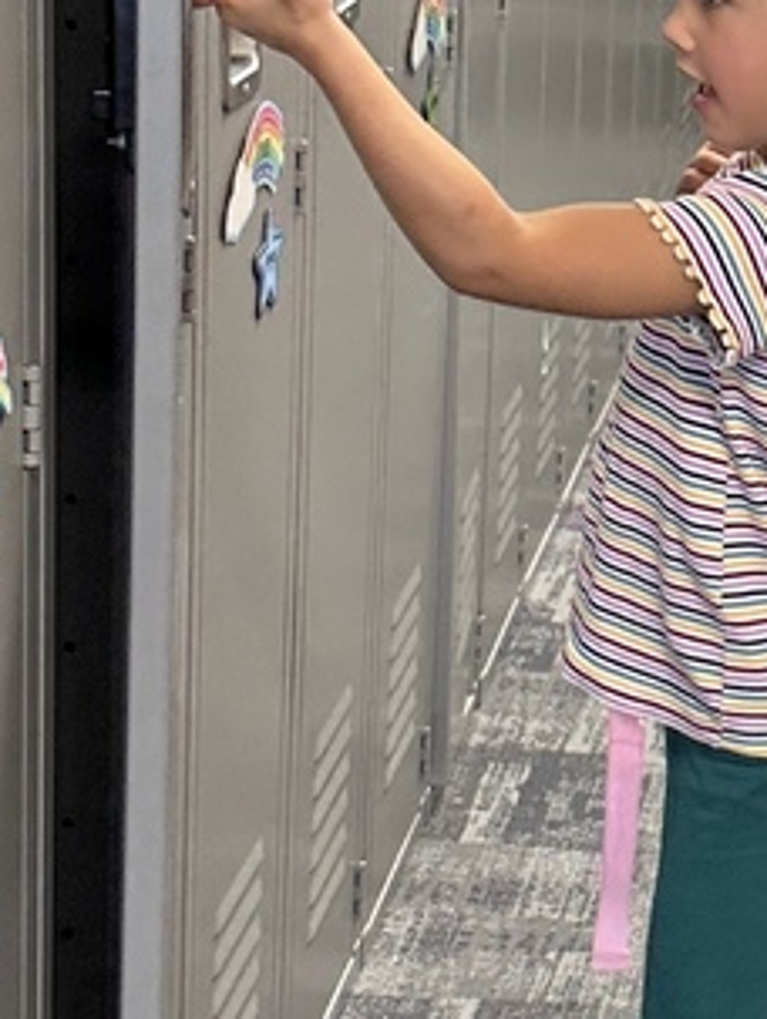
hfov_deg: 17.2
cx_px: 999
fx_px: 2388
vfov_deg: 23.9
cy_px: 269
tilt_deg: -14.0
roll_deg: -5.4
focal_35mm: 81
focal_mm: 6.86
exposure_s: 1/60
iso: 125
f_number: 1.78
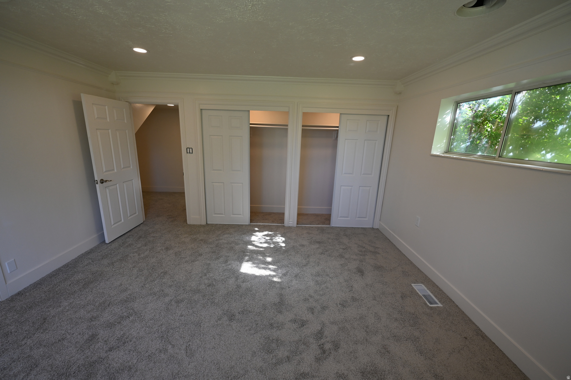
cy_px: 190
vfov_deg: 81.1
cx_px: 286
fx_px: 222
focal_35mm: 14
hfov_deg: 104.3
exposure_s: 1/250
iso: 400
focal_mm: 14
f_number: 3.5
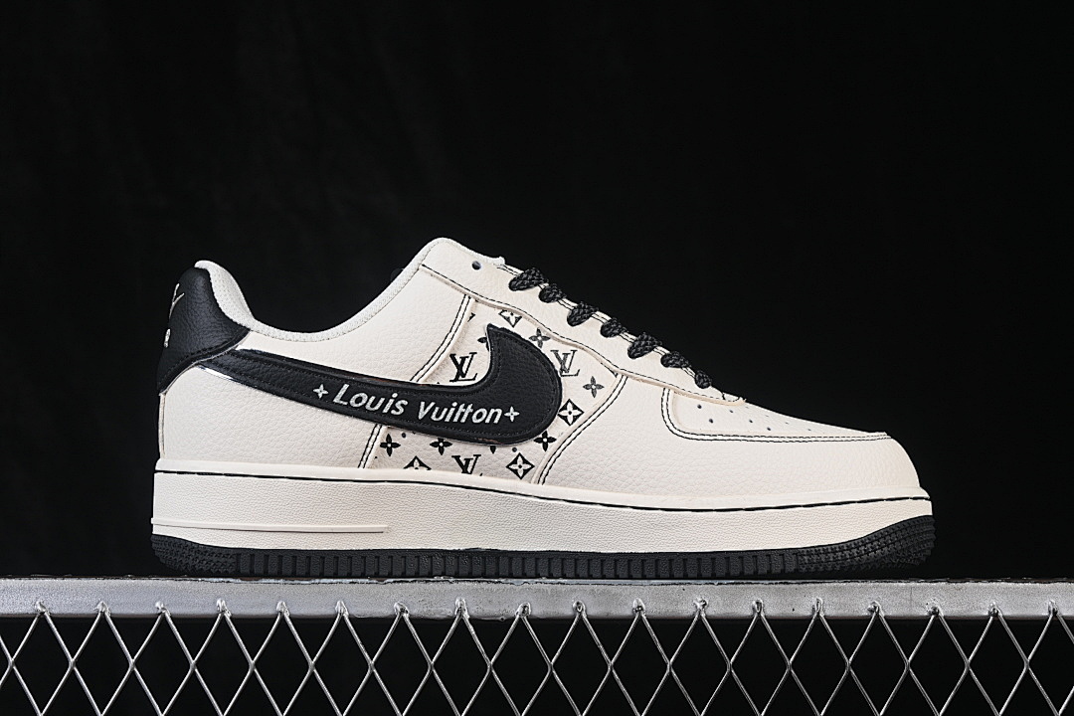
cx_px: 537
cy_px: 358
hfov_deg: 27.0
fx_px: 2237
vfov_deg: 18.2
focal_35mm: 75
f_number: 8
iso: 160
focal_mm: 50
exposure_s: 1/80
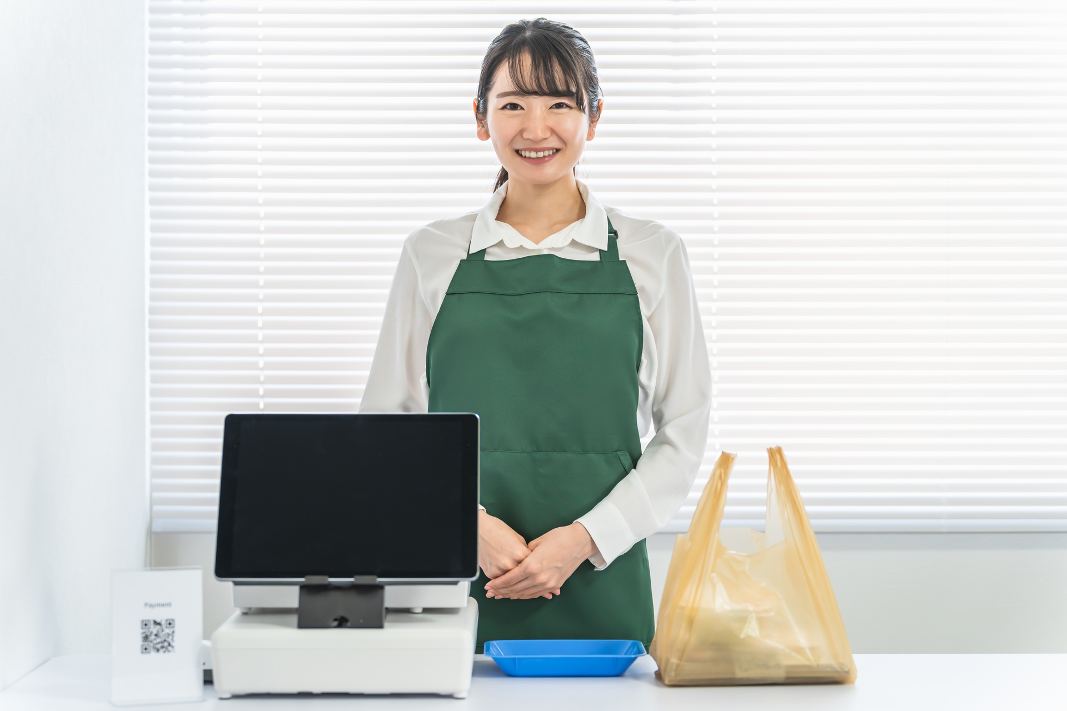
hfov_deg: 27.0
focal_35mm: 75
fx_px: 2223
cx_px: 534
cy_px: 356
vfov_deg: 18.2
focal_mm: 75
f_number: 2.5
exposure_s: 1/500
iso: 800
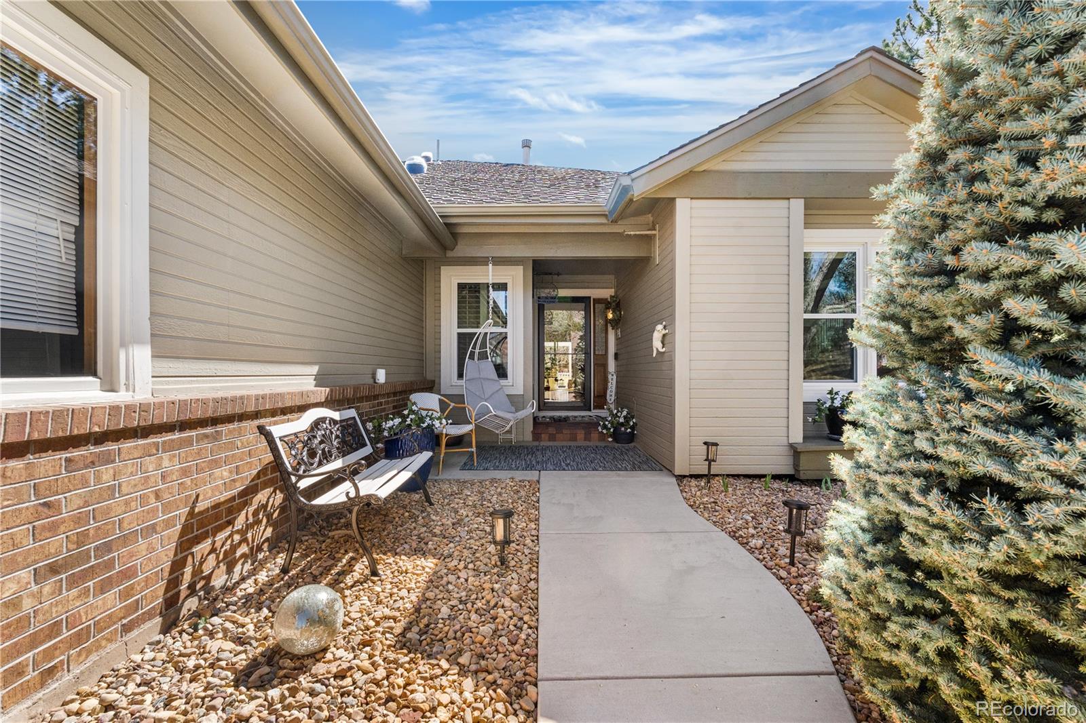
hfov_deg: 96.7
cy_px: 362
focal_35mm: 16
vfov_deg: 73.7
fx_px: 483
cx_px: 543
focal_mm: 16
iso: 1600
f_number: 8
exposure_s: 1/2500
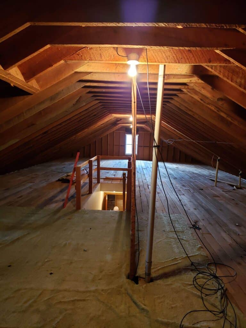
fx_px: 246
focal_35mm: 26
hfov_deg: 53.1
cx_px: 123
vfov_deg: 67.3
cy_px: 164
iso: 250
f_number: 1.5
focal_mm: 4.3
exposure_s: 1/24
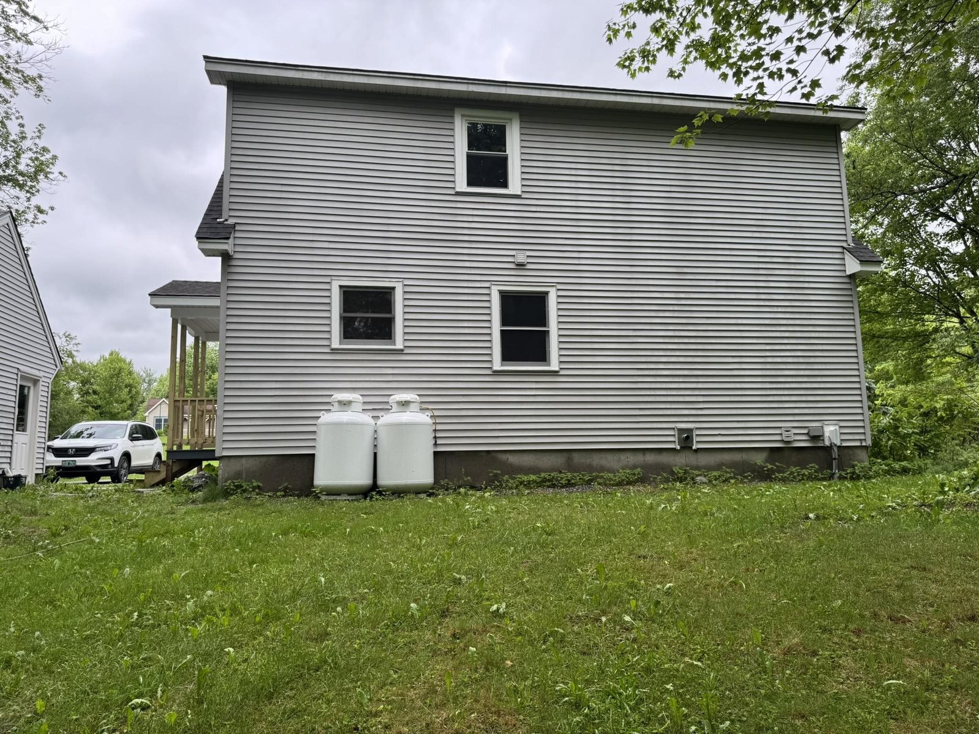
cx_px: 490
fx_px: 679
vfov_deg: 56.8
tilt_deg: +6.9
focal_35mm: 24
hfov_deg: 71.6
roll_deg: +1.5
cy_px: 367
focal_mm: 6.76
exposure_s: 1/290
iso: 80
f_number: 1.78
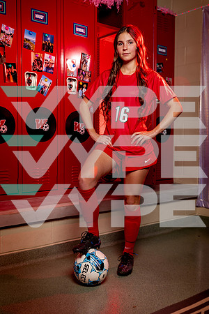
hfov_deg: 32.6
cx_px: 104
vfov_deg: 47.4
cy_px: 157
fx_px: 357
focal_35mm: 41
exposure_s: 1/250
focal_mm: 41
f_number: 4.5
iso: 160
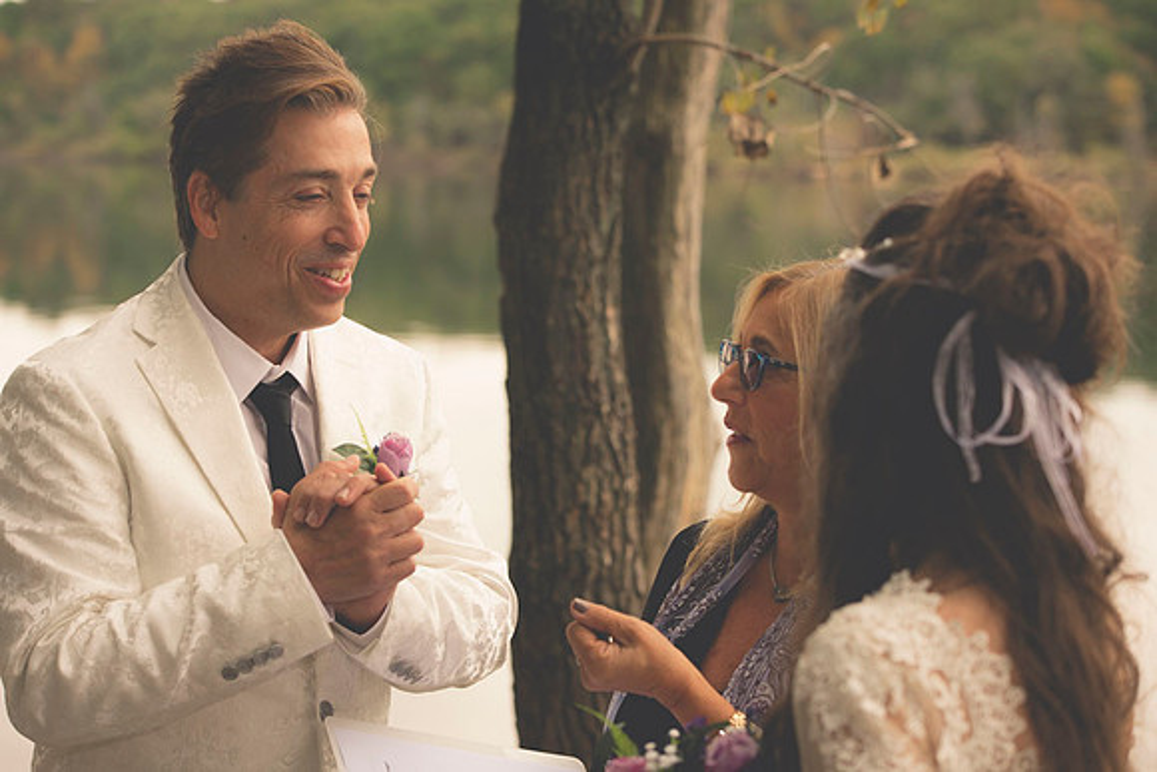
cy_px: 386
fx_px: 2636
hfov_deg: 24.8
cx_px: 578
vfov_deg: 16.7
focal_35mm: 82
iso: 160
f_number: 5
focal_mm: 82
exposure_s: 1/200
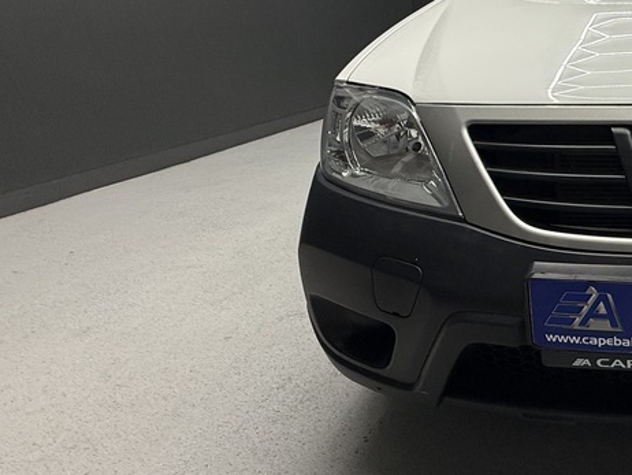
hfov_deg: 45.8
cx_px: 673
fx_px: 566
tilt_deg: -13.9
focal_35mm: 31
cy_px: 156
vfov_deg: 44.8
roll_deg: -2.2
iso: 80
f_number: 2.2
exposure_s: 1/100
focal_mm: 2.22
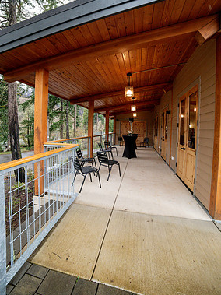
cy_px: 130
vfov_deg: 94.1
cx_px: 106
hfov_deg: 78.0
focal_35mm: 16
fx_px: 136
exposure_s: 1/250
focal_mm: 14
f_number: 6.3
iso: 2500
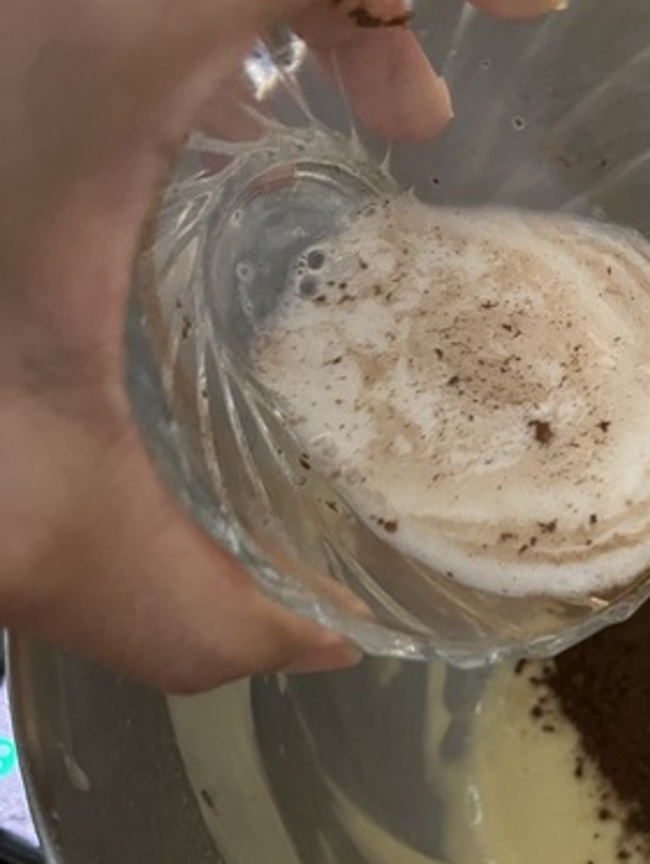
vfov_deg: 38.6
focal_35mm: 48
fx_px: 1200
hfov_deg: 29.0
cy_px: 645
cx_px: 594
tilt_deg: -73.6
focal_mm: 5.1
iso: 500
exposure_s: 1/25
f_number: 1.6
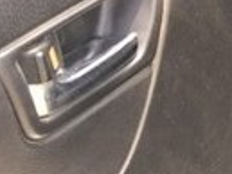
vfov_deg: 10.0
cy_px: 53
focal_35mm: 148
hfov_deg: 11.0
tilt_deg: -36.0
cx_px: 572
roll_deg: -1.9
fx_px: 993
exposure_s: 1/100
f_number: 2.2
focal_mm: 4.15
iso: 40
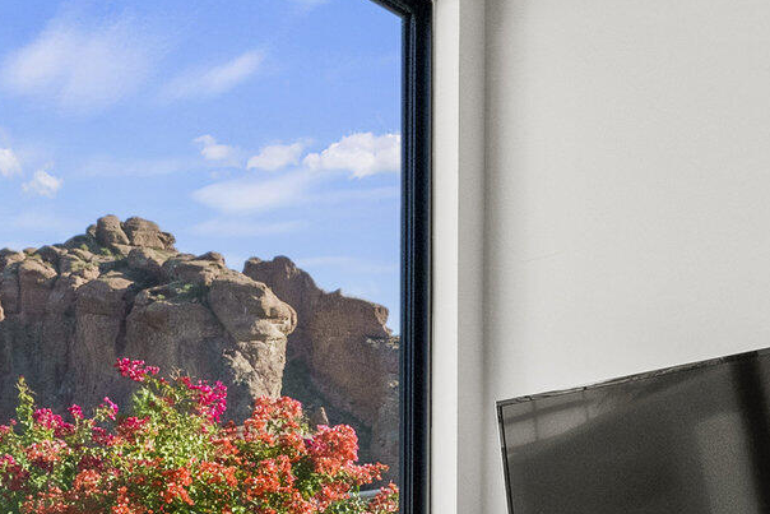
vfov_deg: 22.7
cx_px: 453
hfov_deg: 37.4
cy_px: 673
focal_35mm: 53
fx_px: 1134
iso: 2000
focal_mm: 16
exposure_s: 1/200
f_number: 8
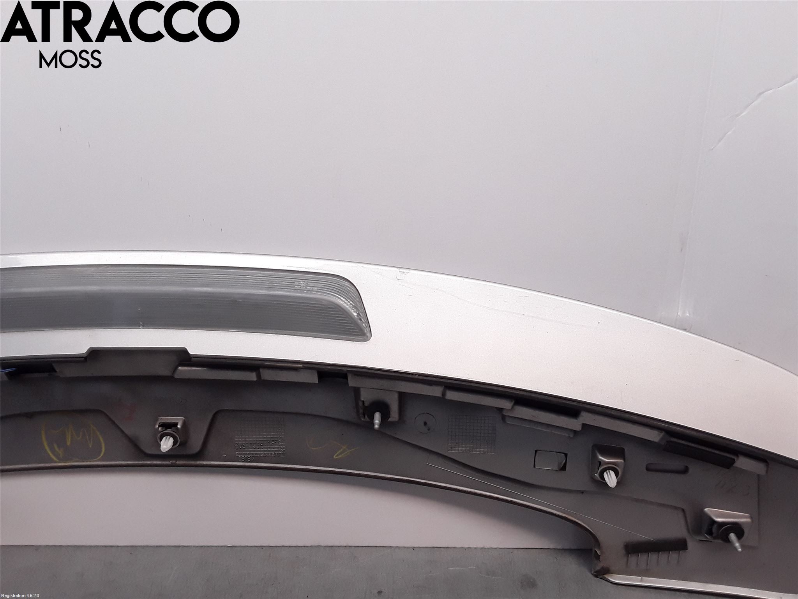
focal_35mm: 28
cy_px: 300
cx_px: 399
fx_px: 645
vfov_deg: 49.7
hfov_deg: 63.4
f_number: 1.9
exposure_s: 1/215
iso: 100
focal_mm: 2.91
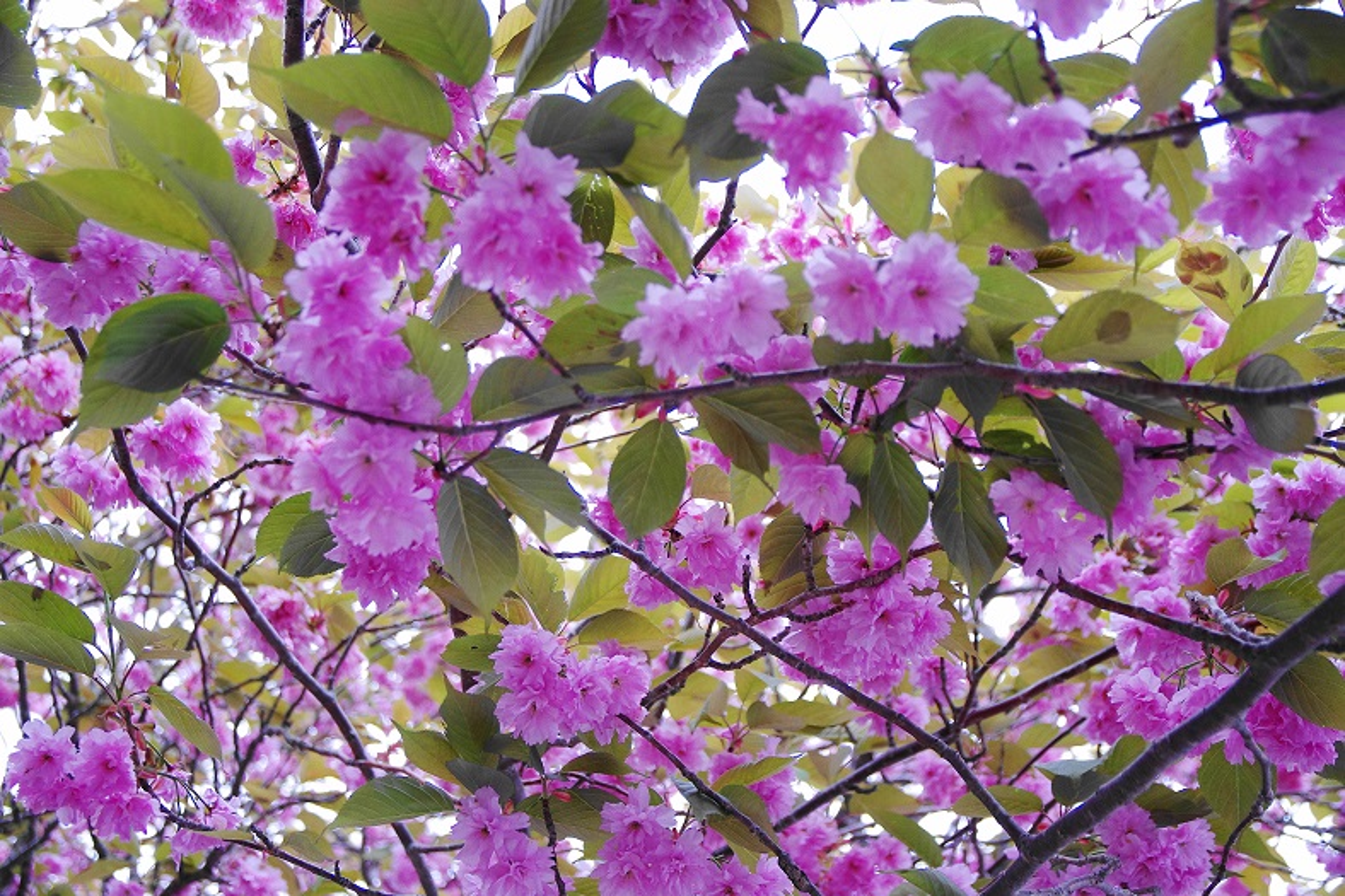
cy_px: 448
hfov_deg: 38.9
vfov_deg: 26.5
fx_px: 1905
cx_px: 672
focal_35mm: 51
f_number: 3.5
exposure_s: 1/60
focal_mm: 34
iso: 800
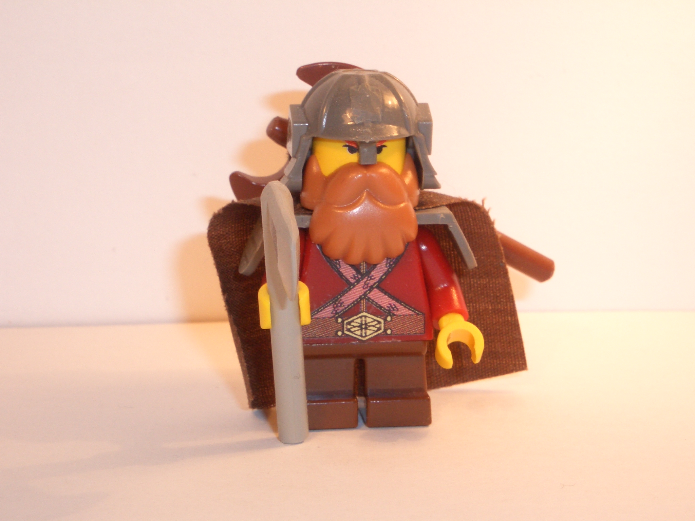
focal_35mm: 102
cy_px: 260
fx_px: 2048
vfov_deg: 14.5
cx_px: 348
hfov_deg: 19.3
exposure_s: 1/125
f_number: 6.6
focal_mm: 13.5
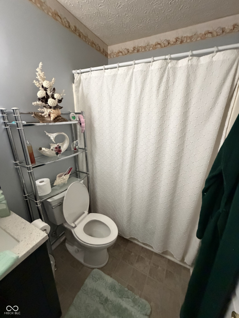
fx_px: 129
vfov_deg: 102.1
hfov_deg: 85.7
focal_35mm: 14
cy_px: 159
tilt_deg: -19.0
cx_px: 120
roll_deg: -0.5
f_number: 2.2
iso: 800
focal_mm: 2.22
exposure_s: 1/60
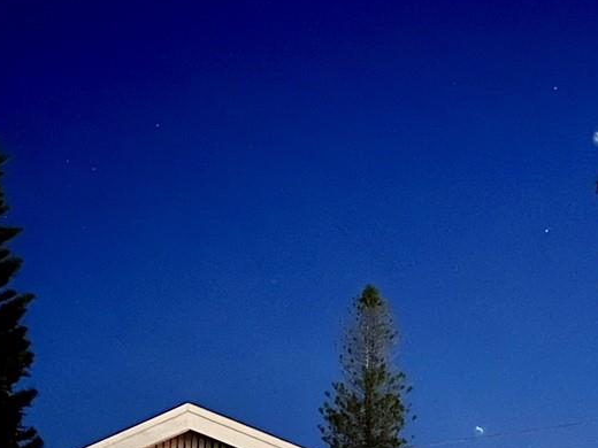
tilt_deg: +6.2
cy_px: 619
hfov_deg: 23.9
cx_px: 504
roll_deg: +0.6
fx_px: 1382
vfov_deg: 17.1
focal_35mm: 80
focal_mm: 5.7
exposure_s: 1/5
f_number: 1.5
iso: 1000
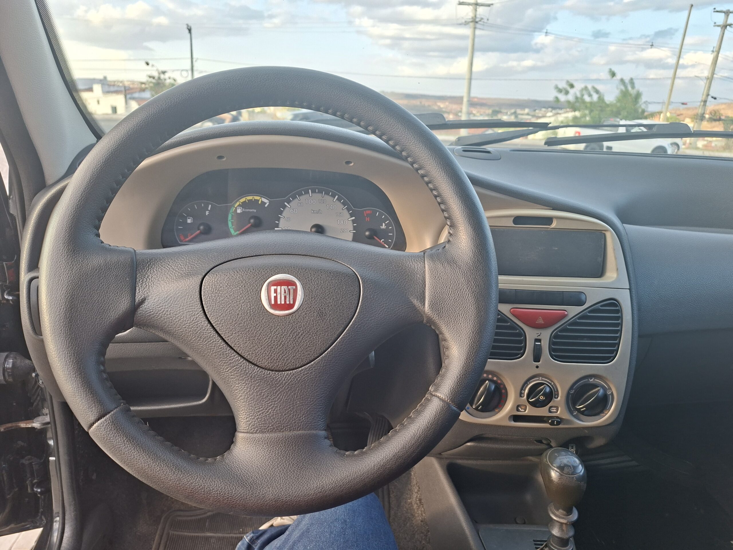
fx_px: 487
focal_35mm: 23
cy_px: 275
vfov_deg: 58.9
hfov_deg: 73.9
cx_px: 366
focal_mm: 5.54
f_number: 1.8
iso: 50
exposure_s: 1/100
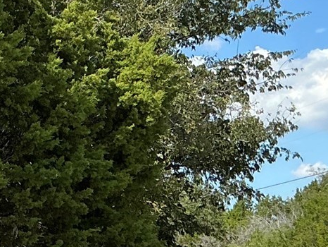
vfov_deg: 11.8
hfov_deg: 15.0
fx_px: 1166
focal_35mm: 123
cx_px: -139
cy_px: 310
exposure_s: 1/1250
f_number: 1.8
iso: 25
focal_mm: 3
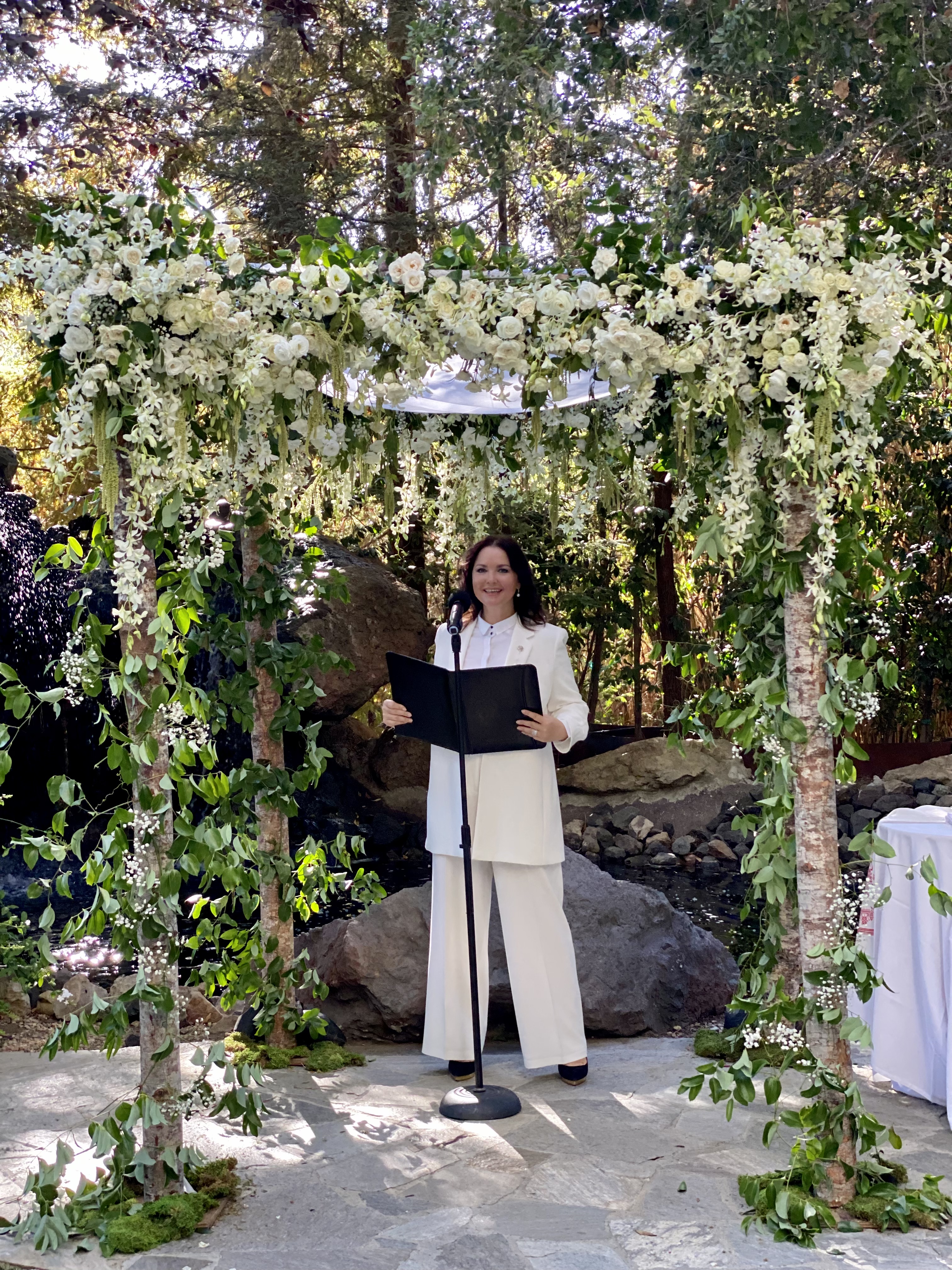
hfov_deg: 28.0
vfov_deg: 36.8
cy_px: 635
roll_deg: -0.4
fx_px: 1907
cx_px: 476
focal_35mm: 52
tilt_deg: +0.5
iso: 125
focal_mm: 6
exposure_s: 1/122
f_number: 2
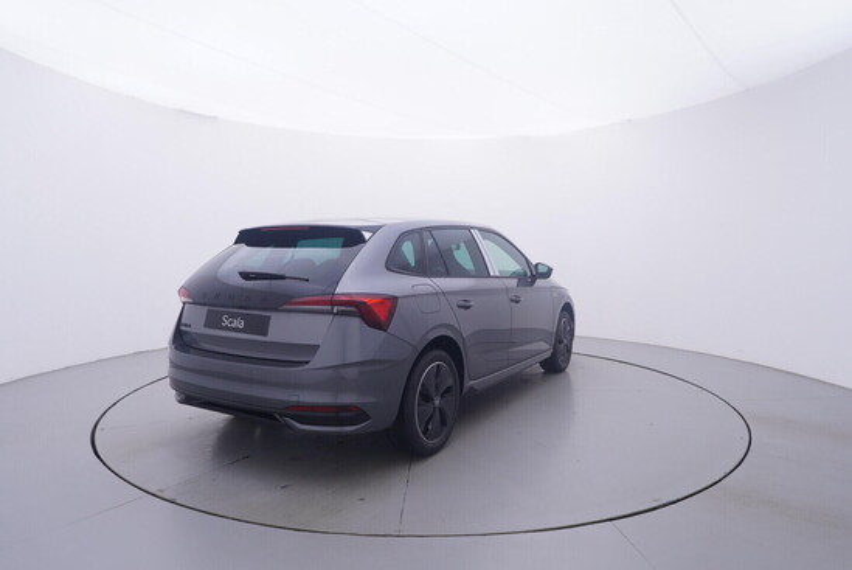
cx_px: 426
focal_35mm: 22
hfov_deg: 77.3
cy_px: 285
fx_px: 533
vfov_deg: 56.2
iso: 200
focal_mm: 15
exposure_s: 1/80
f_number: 5
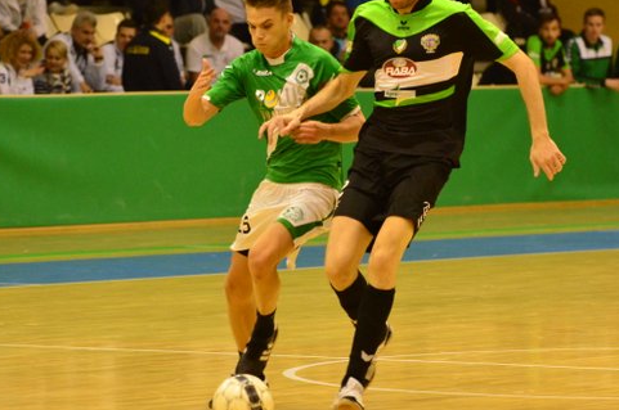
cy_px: 161
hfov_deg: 6.1
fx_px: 5785
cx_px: 374
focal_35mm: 337
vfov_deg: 4.1
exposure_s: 1/400
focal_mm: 180
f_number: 5
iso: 4000
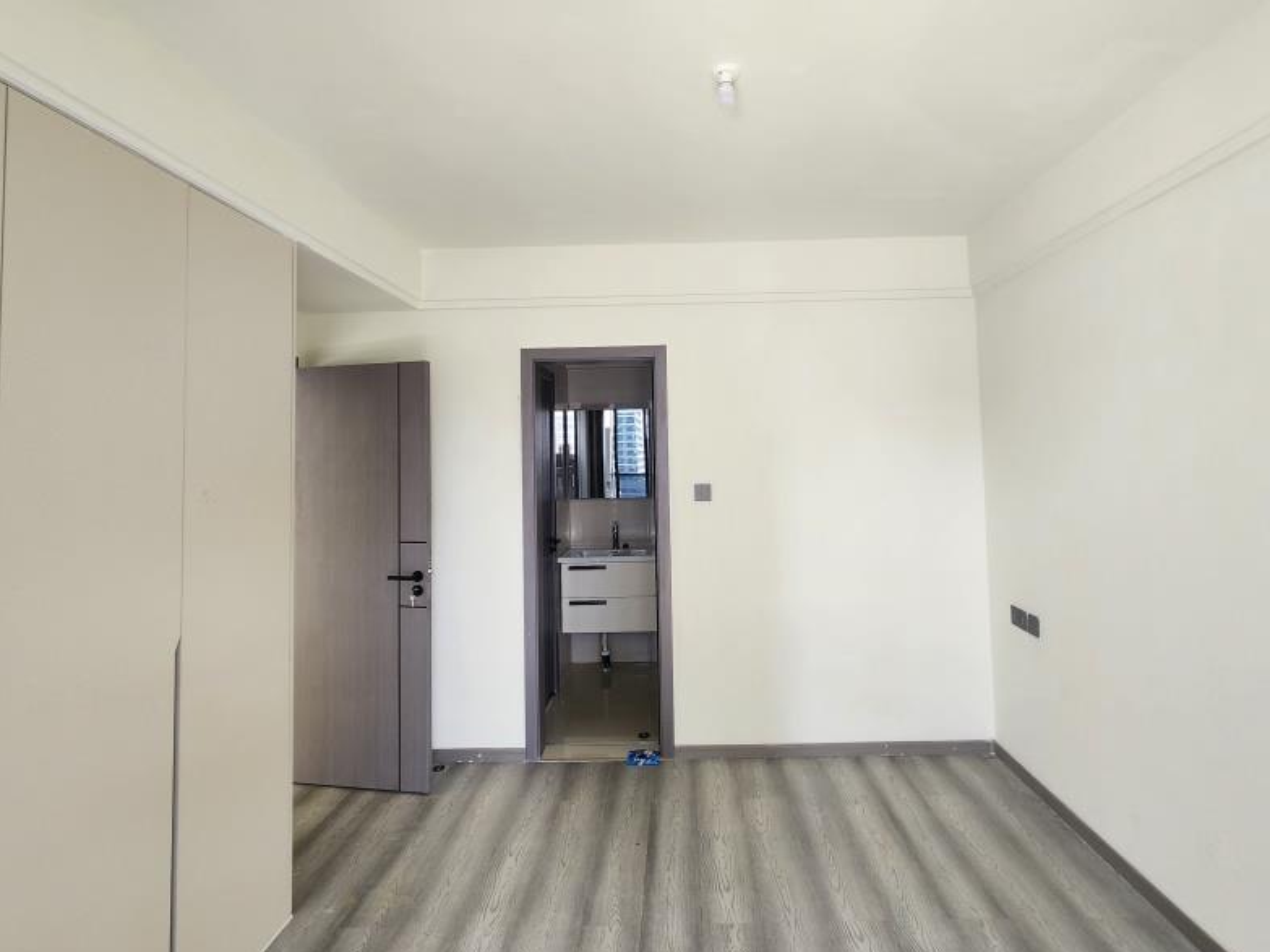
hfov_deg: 90.9
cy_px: 415
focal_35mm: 17
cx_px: 673
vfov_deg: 74.4
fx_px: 624
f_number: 2.2
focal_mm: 2.2
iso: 80
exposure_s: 1/60
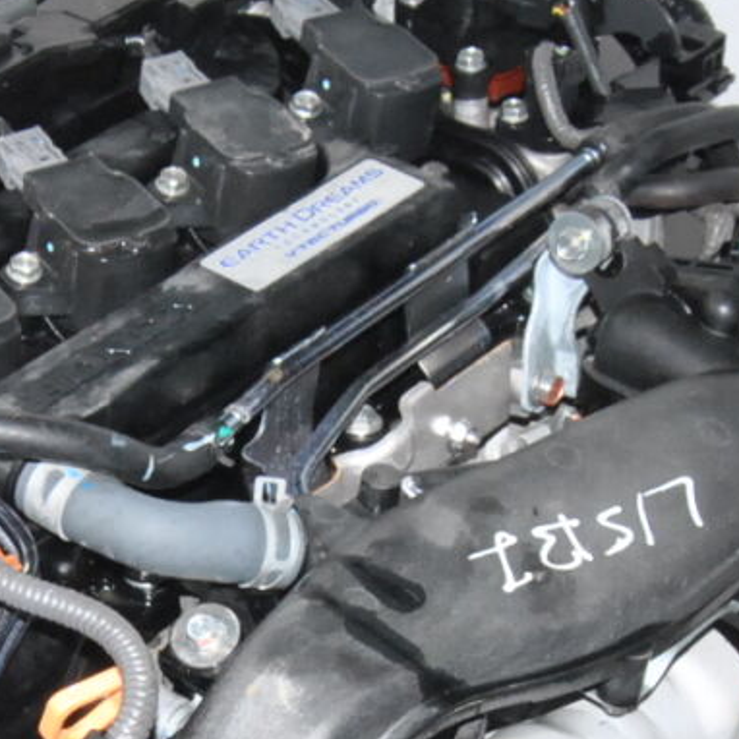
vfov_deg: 16.0
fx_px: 2584
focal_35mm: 107
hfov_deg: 16.1
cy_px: 715
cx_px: 114
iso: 800
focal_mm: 20
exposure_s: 1/200
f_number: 16
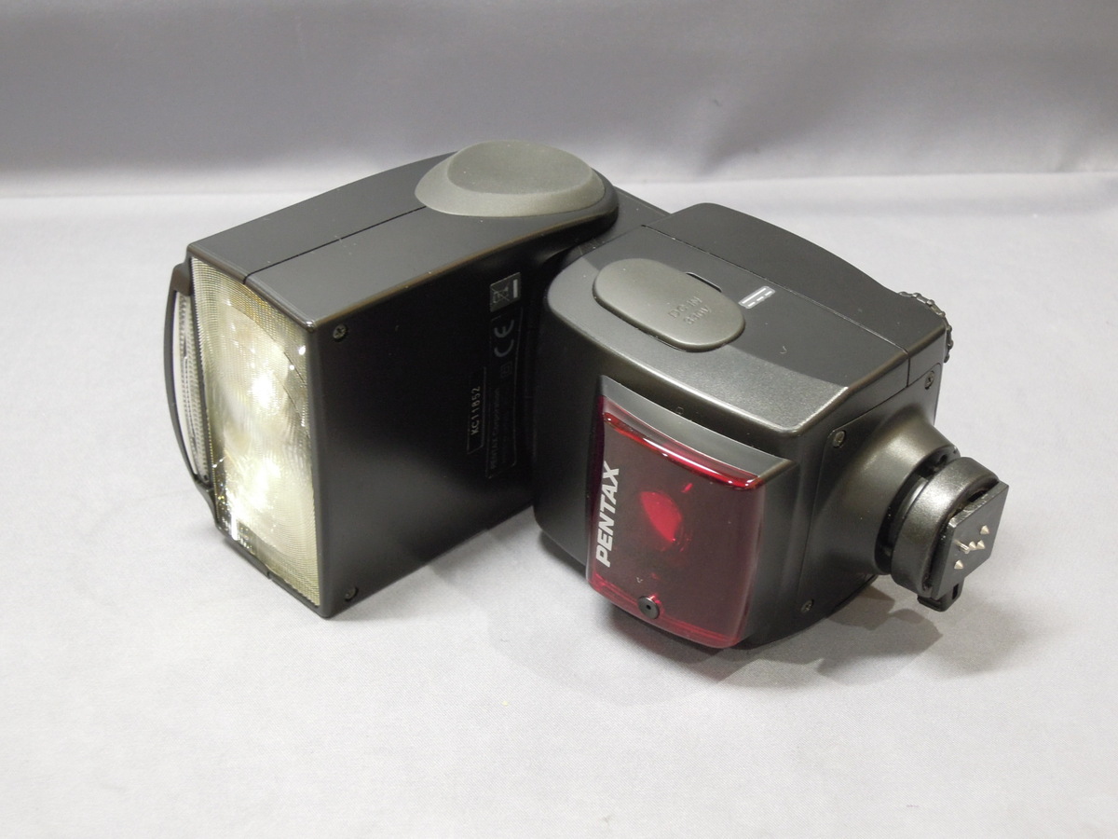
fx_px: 1615
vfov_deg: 29.1
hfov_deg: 38.2
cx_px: 559
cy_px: 420
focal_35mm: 50
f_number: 3.7
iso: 400
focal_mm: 9
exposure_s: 1/15
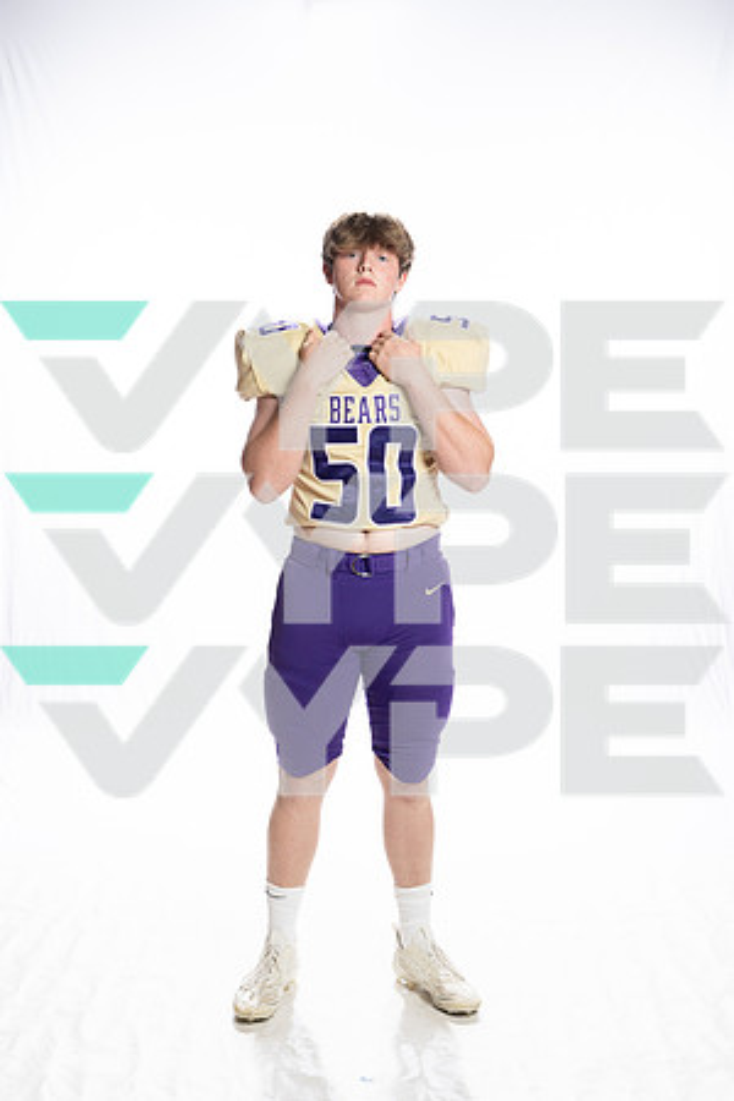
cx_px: 367
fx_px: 1529
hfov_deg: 27.0
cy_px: 550
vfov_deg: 39.6
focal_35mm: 50
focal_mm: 50
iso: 800
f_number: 8
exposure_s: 1/250
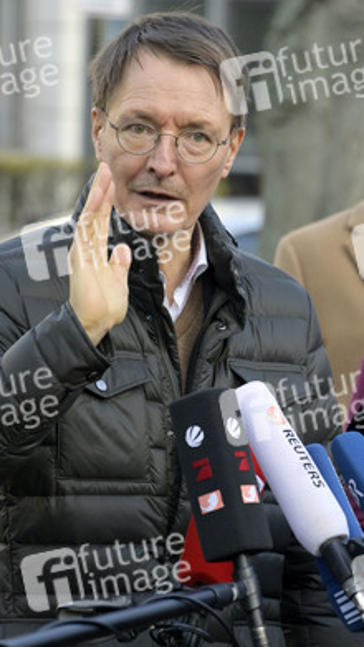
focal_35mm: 214
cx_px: 154
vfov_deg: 10.1
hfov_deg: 5.7
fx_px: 3671
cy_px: 324
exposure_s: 1/400
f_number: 7.1
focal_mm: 200
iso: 2000
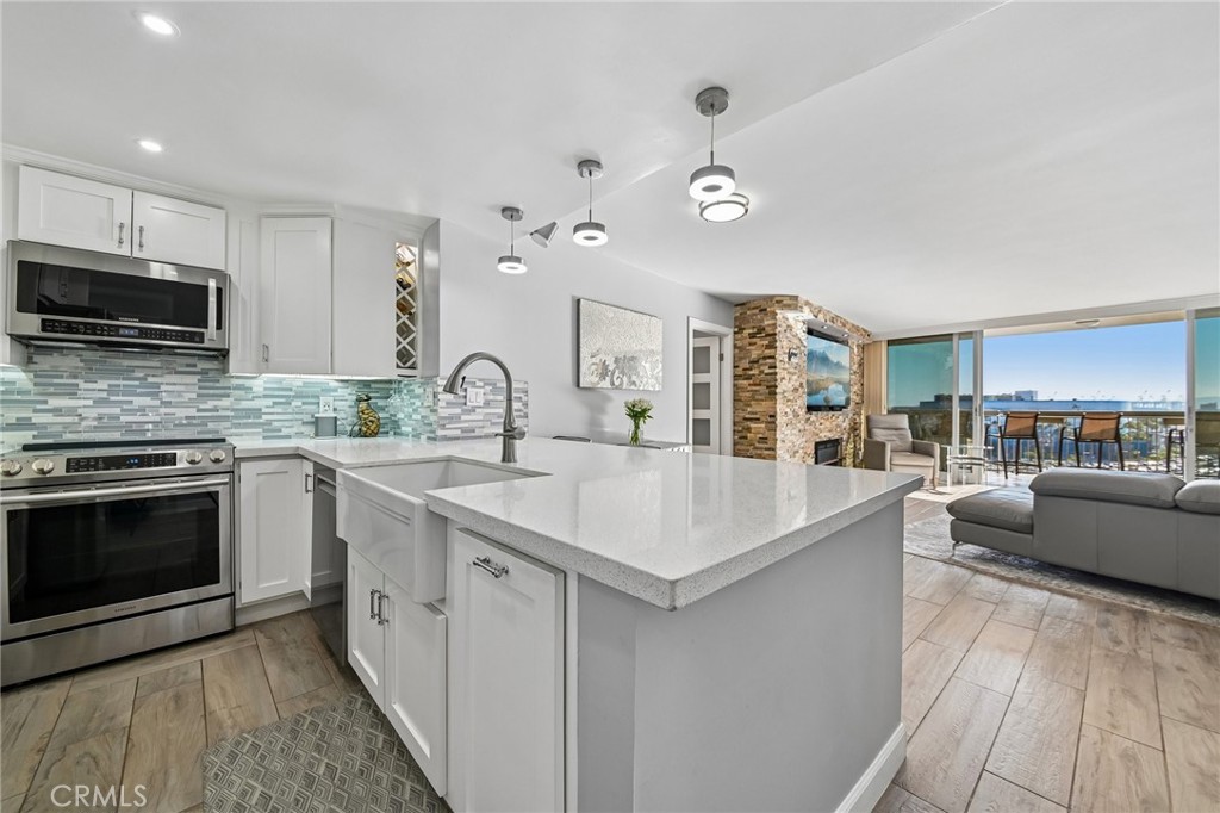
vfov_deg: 90.0
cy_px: 406
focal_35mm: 12
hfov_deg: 112.6
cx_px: 610
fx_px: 407
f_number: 8
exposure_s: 1/15
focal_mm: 12
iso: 250
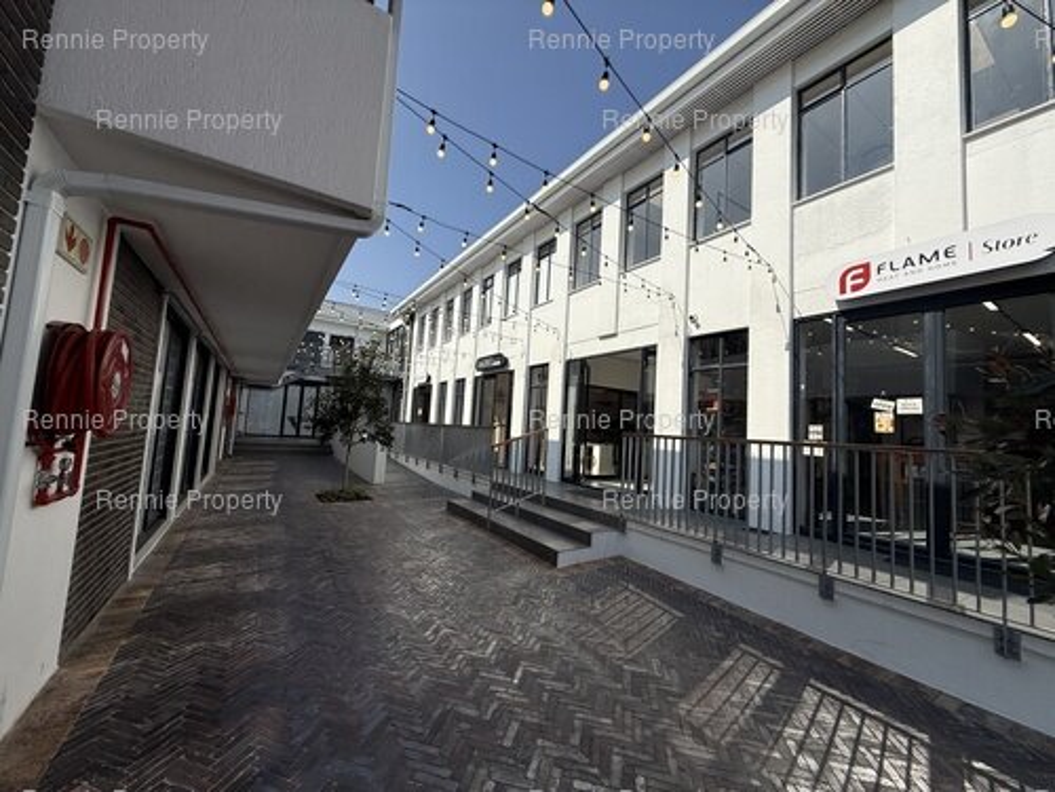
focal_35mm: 14
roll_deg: -5.0
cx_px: 528
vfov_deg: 85.7
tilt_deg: +5.4
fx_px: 427
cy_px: 396
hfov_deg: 102.1
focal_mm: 2.22
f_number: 2.2
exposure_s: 1/3891
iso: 50
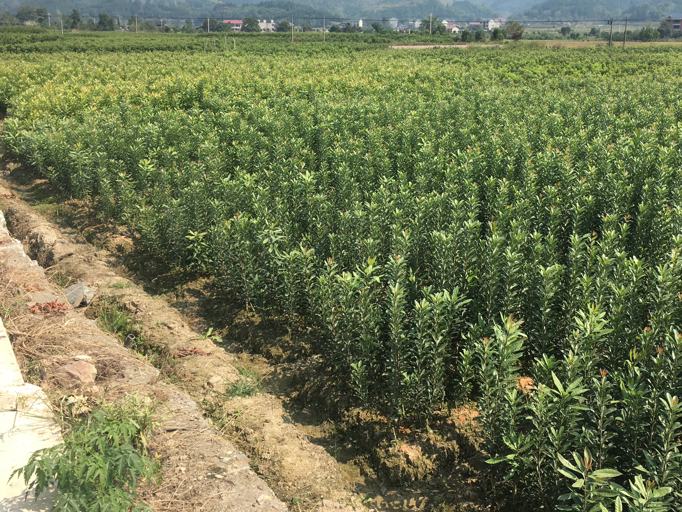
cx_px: 394
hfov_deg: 48.8
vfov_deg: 37.5
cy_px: 190
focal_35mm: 38
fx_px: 749
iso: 25
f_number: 2.2
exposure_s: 1/855
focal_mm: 4.15
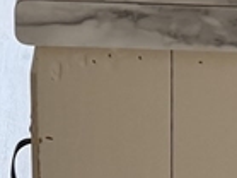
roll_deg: +1.4
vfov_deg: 7.1
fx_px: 1211
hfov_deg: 11.1
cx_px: 0
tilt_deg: -8.4
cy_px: -423
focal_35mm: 177
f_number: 1.78
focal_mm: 6.76
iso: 200
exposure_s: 1/183
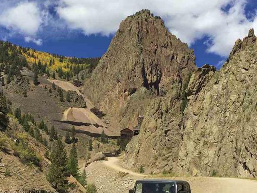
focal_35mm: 52
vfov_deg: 28.0
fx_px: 386
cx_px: 104
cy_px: 90
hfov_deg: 36.7
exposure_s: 1/2600
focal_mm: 4.15
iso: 32
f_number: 2.2
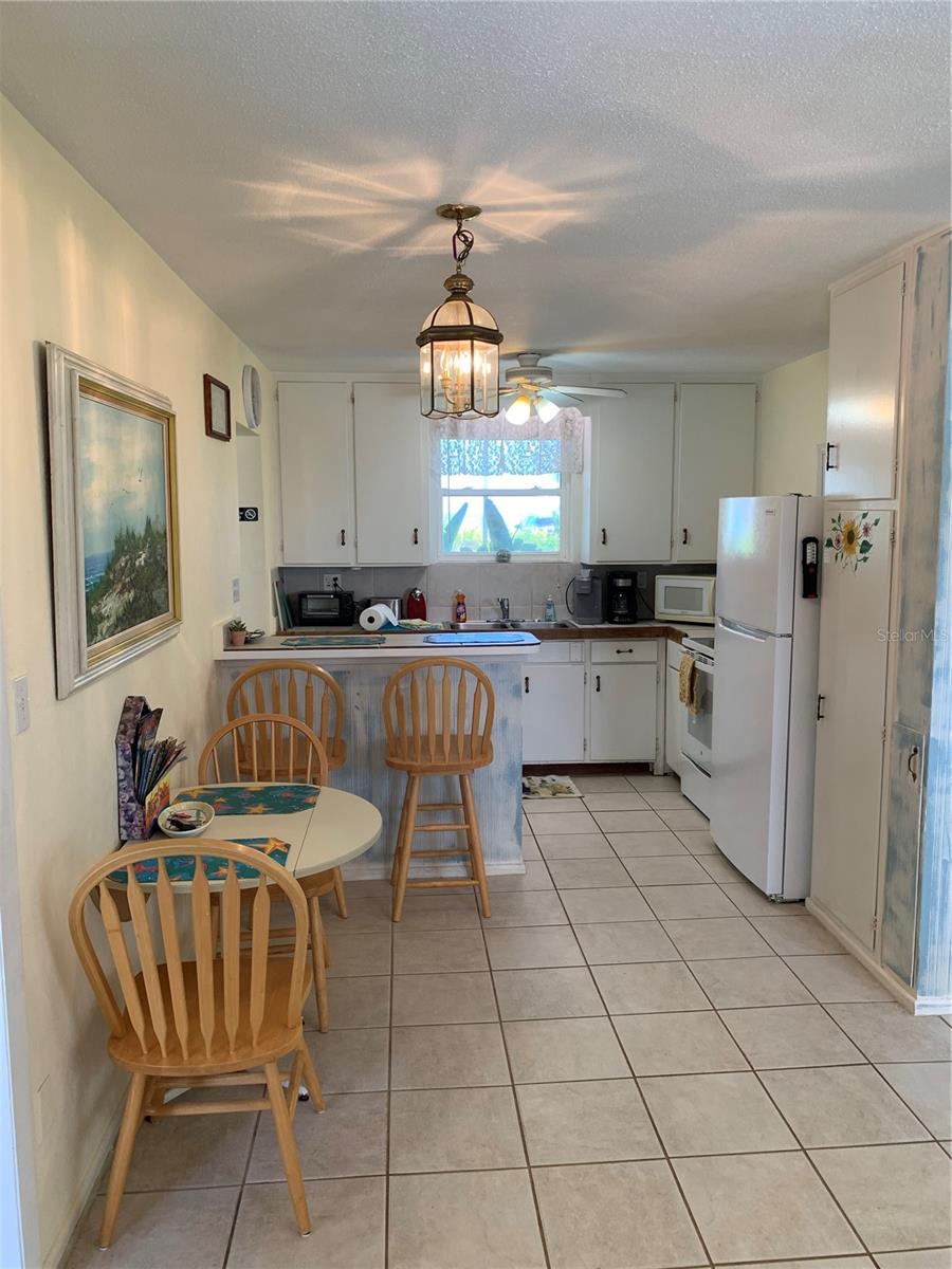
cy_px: 634
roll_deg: +0.5
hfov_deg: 53.1
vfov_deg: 67.3
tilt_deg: -6.5
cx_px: 476
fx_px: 953
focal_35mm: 26
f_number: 1.8
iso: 50
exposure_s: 1/60
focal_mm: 4.25
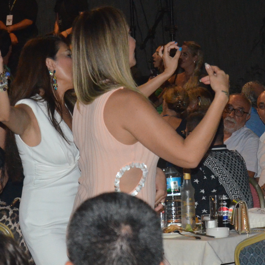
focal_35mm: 188
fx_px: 1628
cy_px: 144
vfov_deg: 9.3
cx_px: 258
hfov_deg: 9.3
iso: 3200
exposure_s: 1/60
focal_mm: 52
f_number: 5.6
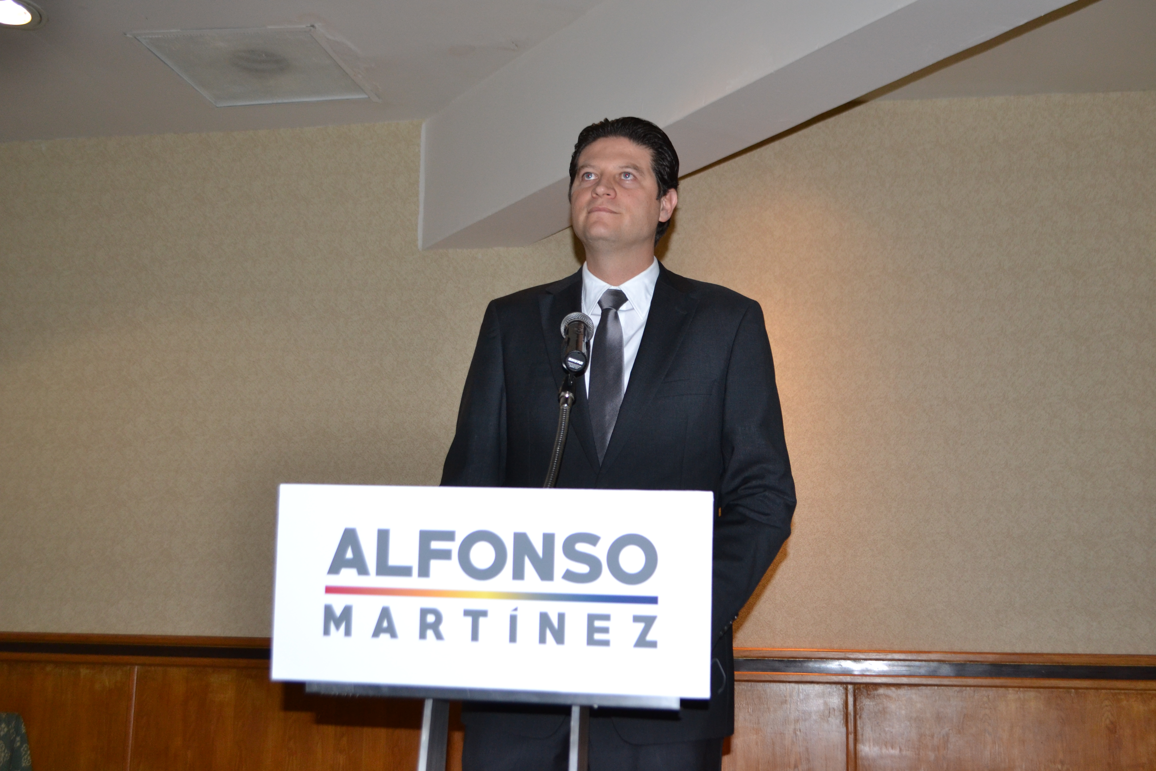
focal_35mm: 39
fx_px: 1252
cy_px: 386
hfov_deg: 49.6
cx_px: 578
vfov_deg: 34.2
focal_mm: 26
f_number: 4.2
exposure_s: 1/200
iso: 800
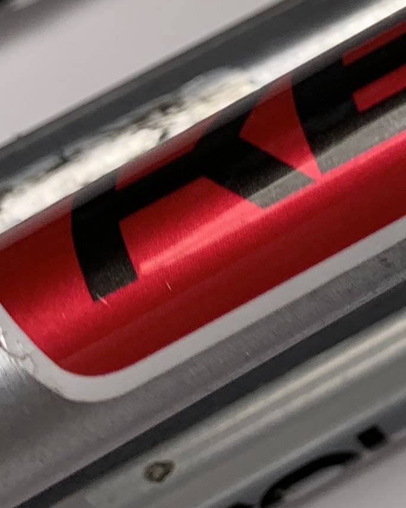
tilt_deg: -59.3
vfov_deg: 15.3
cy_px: -187
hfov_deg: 11.7
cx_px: 803
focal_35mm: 119
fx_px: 1787
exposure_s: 1/306
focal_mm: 4.25
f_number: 1.8
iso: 25
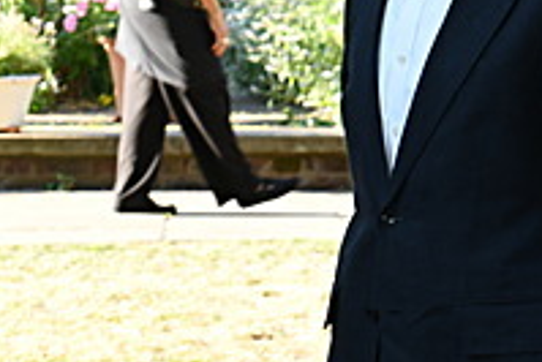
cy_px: 186
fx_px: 3390
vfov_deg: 6.1
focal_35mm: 225
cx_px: -185
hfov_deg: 9.0
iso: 400
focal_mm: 56
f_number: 6.3
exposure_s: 1/80
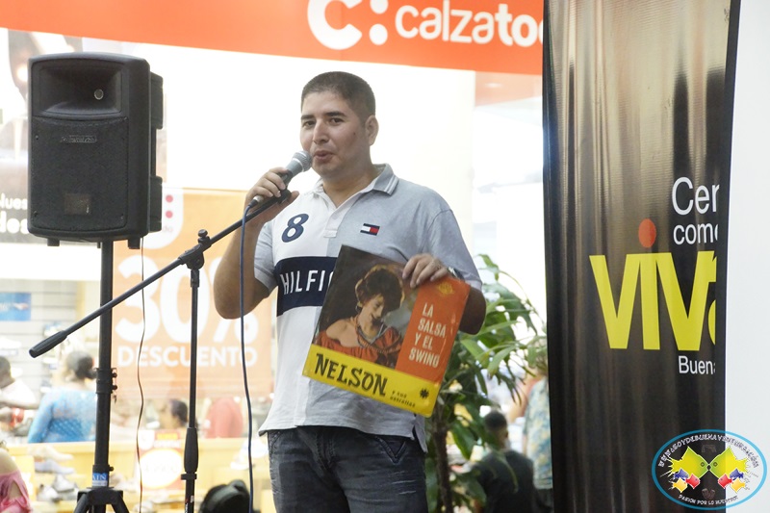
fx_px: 2726
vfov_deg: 10.7
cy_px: 256
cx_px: 385
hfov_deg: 16.1
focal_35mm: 128
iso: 3200
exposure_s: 1/15
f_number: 5.6
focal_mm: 85
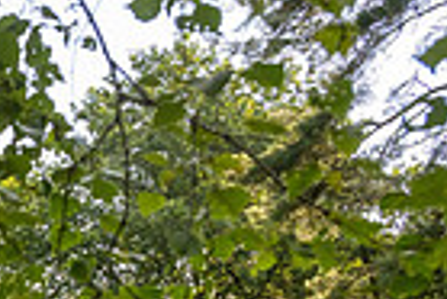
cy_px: 458
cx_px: -379
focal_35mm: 100
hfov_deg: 16.6
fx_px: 1243
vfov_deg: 12.9
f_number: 5.6
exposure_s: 1/640
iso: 500
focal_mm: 24
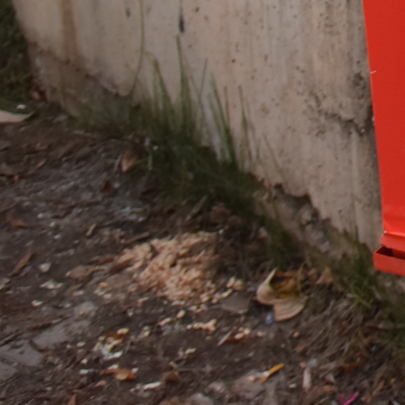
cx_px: 881
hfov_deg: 13.6
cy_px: -268
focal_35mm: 103
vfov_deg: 15.2
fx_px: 1363
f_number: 5.6
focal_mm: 24
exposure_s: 1/25
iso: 360
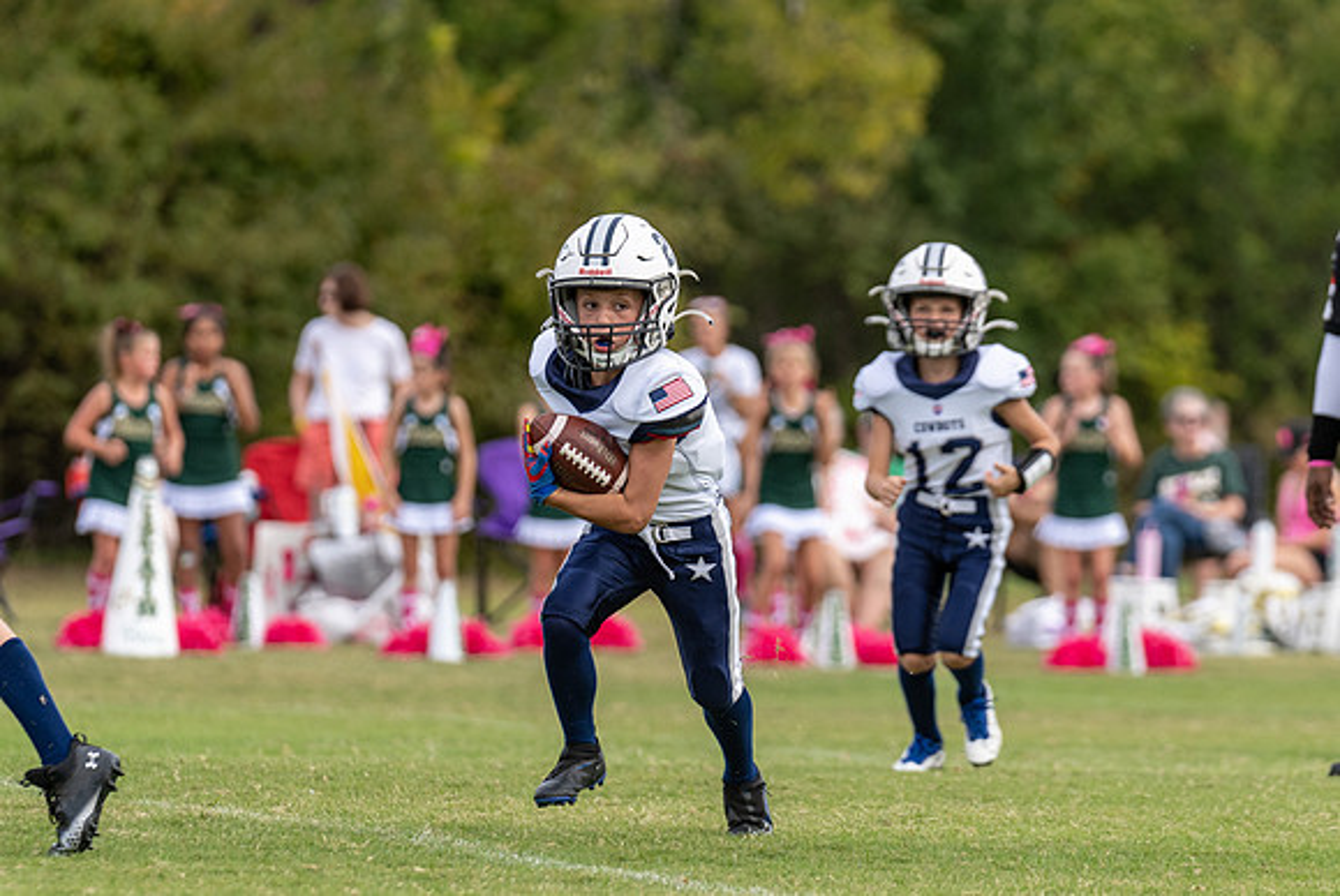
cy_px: 561
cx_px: 672
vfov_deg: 4.0
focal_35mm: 341
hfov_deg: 6.0
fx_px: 12706
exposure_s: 1/1250
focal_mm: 200
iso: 200
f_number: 3.5
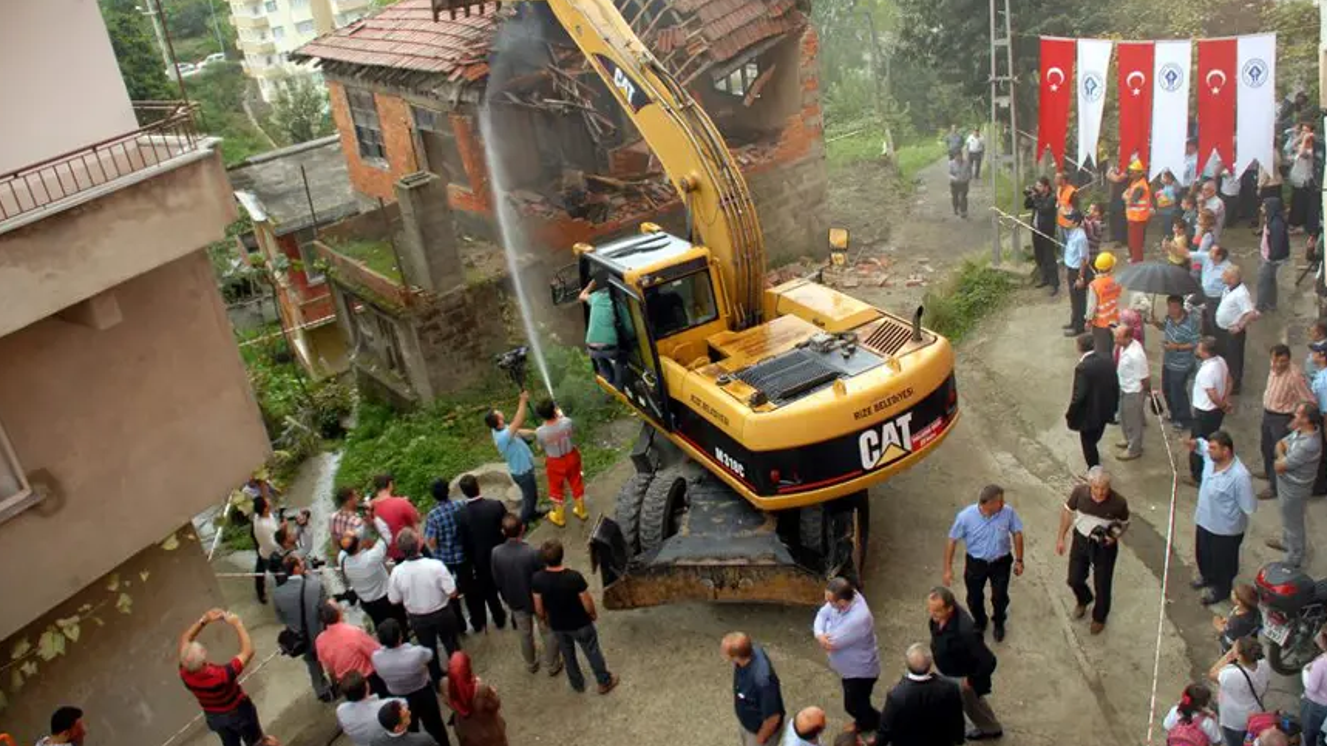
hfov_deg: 66.1
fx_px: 1020
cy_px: 300
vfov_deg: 40.0
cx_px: 658
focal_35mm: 29
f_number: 3.5
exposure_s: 1/60
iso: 320
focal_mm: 18
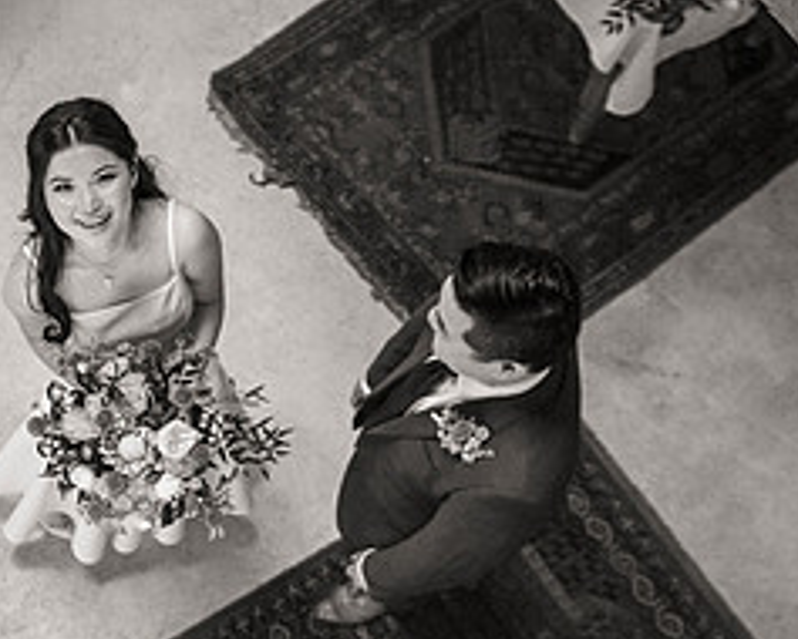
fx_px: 1466
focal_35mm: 62
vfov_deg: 24.6
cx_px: 152
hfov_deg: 29.7
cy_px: 368
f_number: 2.8
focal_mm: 27
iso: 2500
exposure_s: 1/125
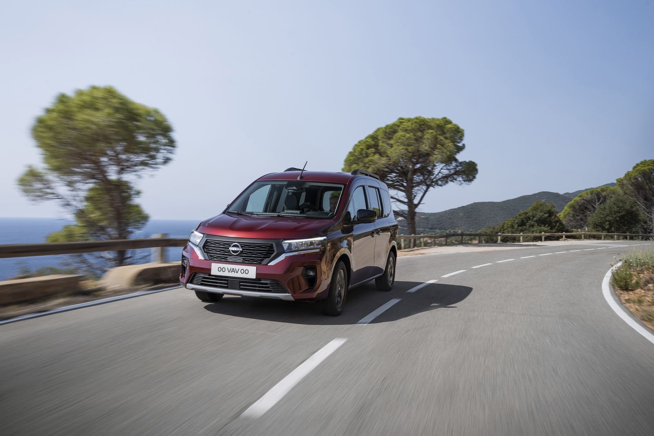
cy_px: 218
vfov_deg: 42.3
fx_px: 563
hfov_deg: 60.3
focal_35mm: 31
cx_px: 327
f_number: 13
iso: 100
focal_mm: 31
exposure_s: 1/40
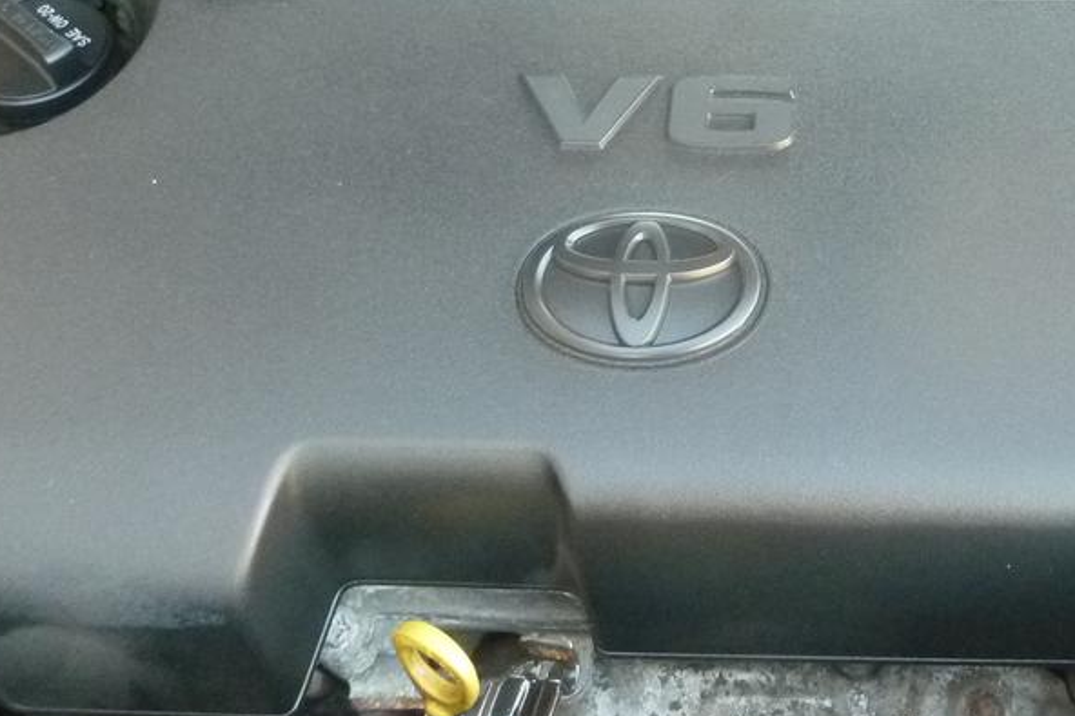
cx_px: 904
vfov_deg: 21.2
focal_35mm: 63
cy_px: 98
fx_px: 1880
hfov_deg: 30.9
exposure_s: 1/20
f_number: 3.3
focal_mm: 5
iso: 400
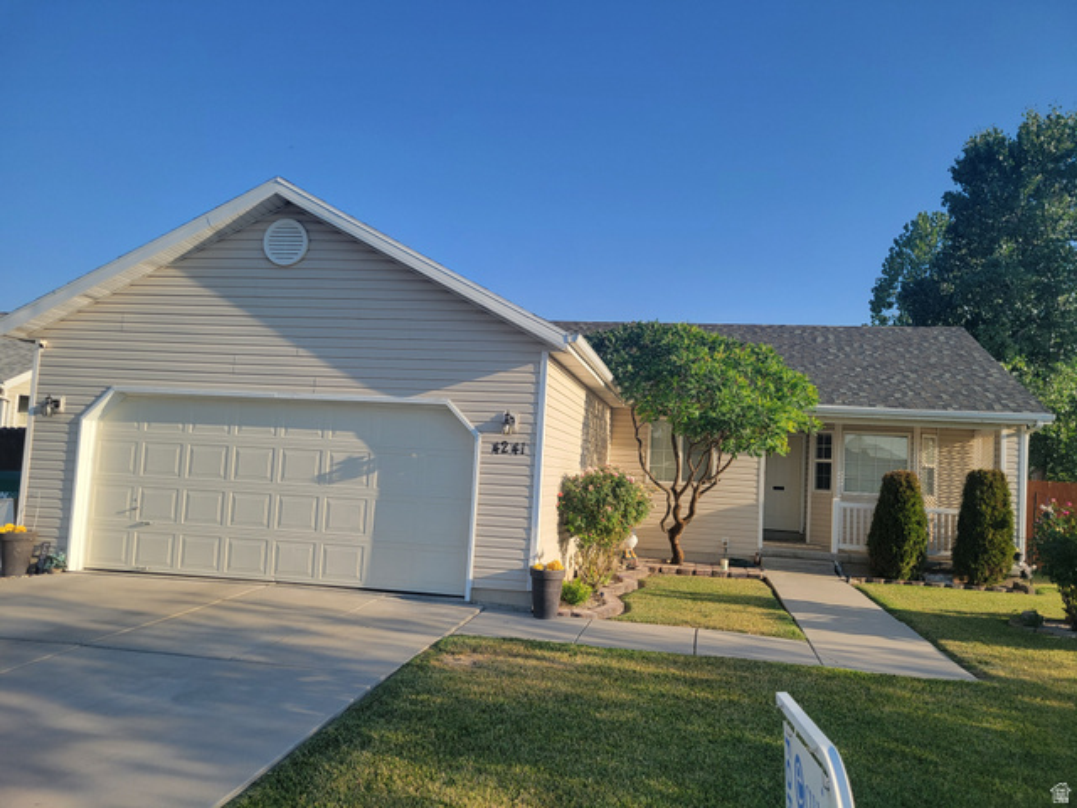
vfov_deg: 53.1
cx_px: 538
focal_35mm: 26
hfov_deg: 67.3
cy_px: 404
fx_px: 809
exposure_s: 1/1567
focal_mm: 5.4
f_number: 1.8
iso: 40
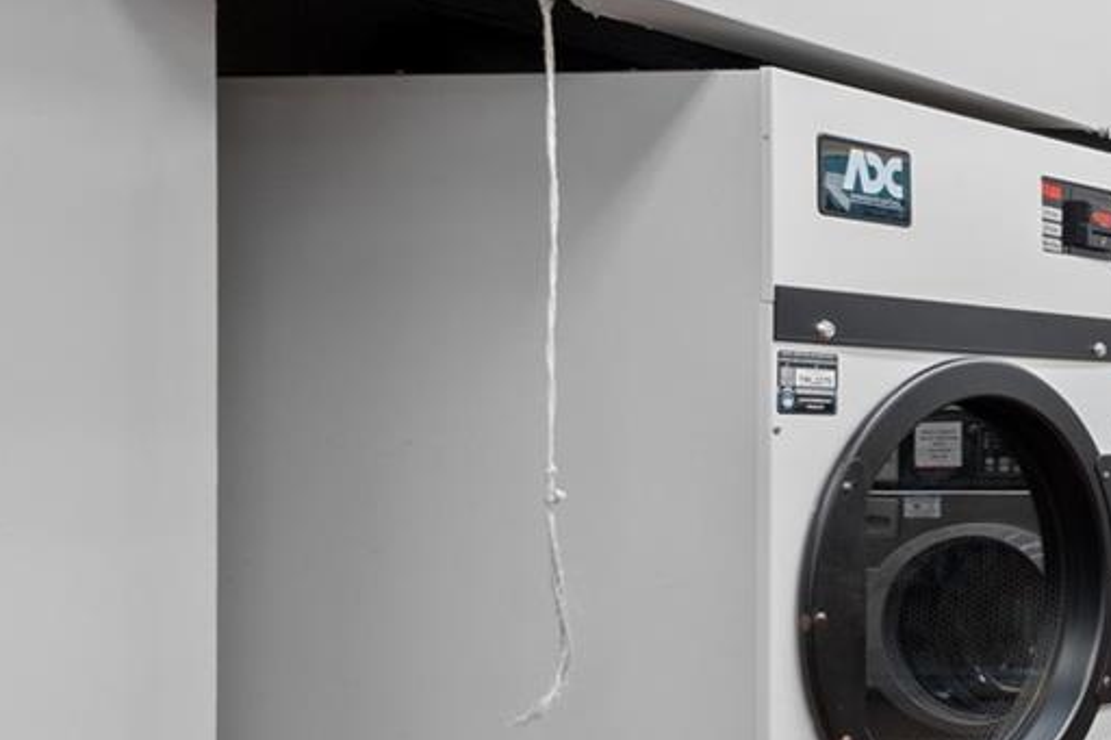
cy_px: 507
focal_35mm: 56
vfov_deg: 24.0
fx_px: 1728
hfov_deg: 21.0
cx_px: 2079
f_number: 10
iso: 500
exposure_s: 1/1.67
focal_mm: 14
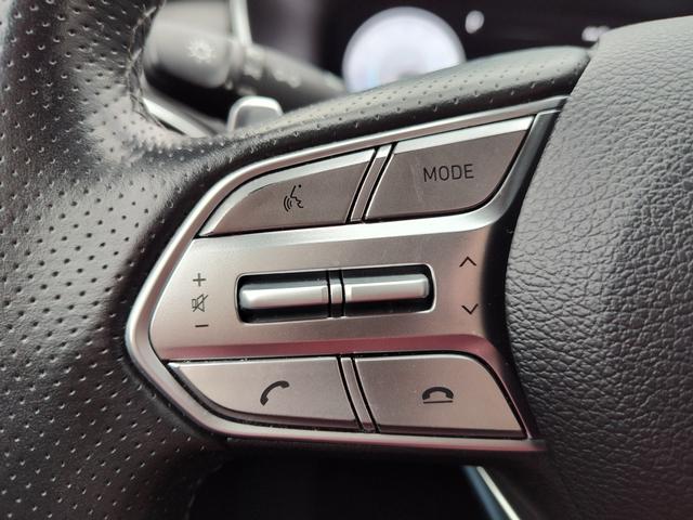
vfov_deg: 58.9
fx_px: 460
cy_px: 260
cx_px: 346
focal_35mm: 23
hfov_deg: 73.9
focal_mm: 5.56
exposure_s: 1/120
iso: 275
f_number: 1.88
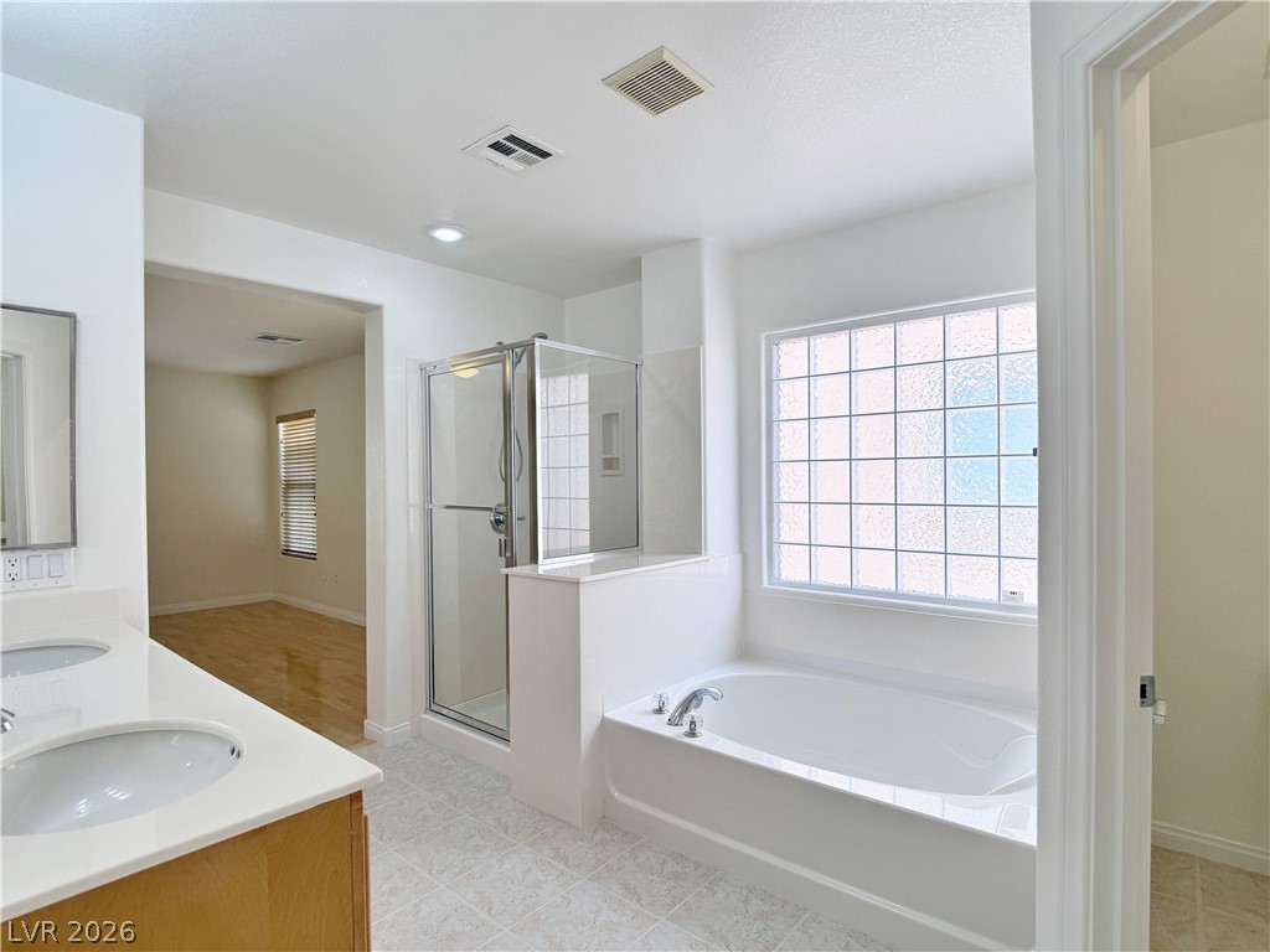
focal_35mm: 24
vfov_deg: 56.8
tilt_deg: +1.8
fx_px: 881
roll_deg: +1.7
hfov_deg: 71.6
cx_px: 635
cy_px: 476
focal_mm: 6.76
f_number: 1.78
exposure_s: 1/448
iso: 80
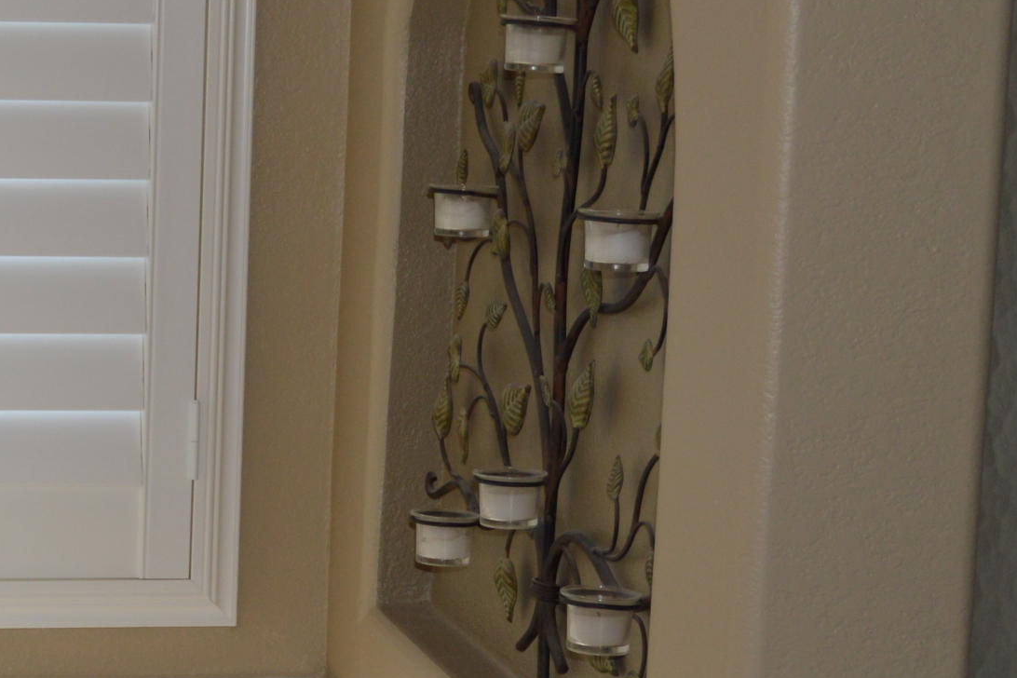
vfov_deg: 12.8
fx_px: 3023
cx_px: -111
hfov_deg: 18.4
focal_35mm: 107
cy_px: 454
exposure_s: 1/125
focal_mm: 26
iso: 360
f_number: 4
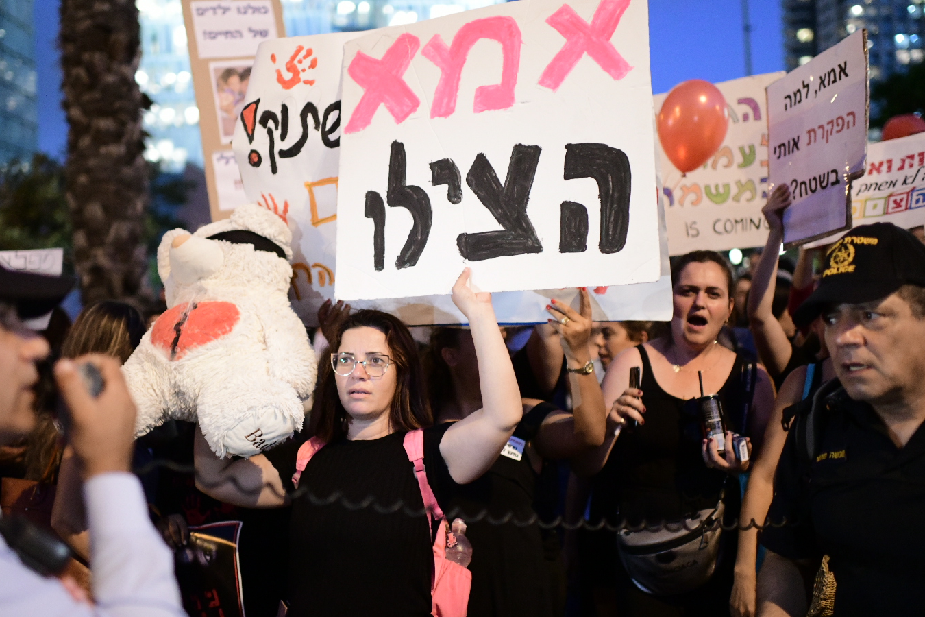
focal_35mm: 42
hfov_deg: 46.4
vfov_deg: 31.9
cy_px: 343
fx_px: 1079
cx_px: 427
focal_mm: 35
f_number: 1.4
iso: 8000
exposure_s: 1/250
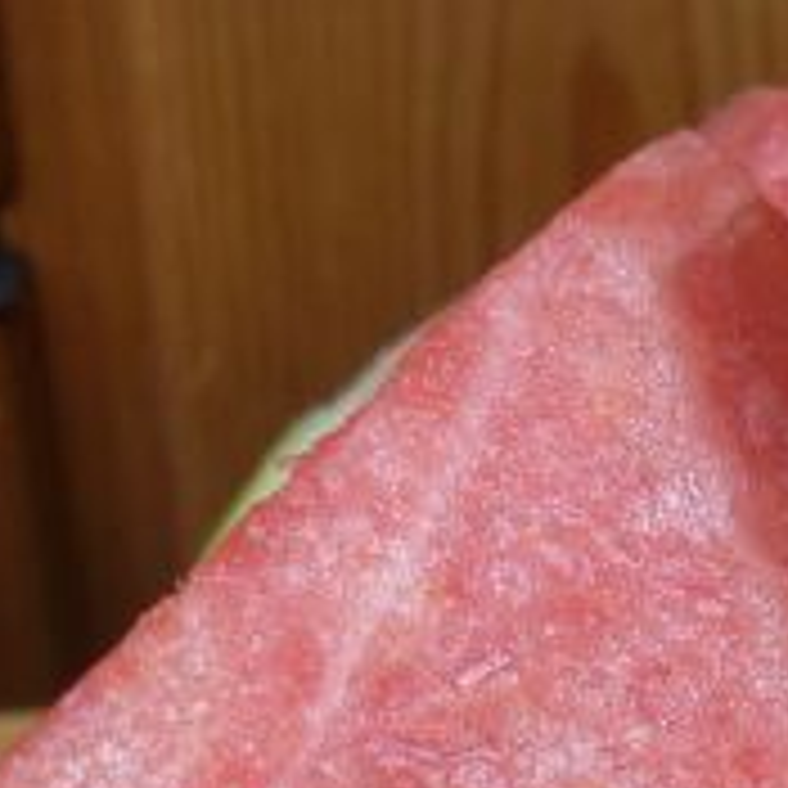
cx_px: 1022
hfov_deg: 12.7
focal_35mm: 133
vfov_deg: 12.9
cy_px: 833
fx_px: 3425
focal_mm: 5.5
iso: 80
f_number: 2.8
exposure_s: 1/160
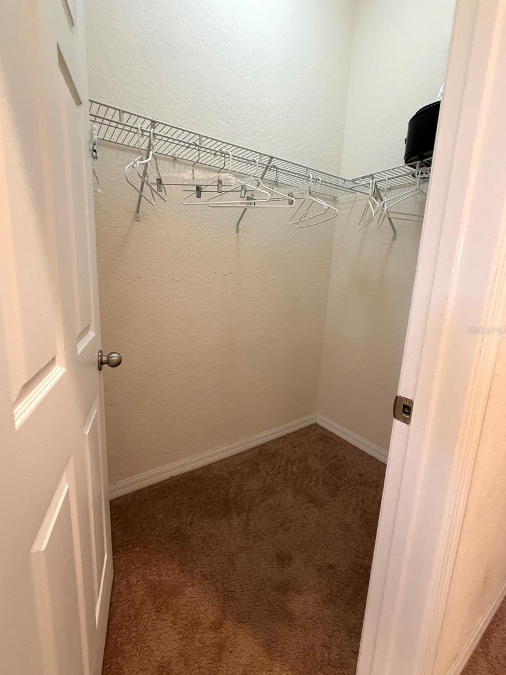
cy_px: 330
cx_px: 239
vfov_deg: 98.2
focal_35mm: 15
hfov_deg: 81.7
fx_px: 292
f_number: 2.2
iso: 320
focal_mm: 2.22
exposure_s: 1/60
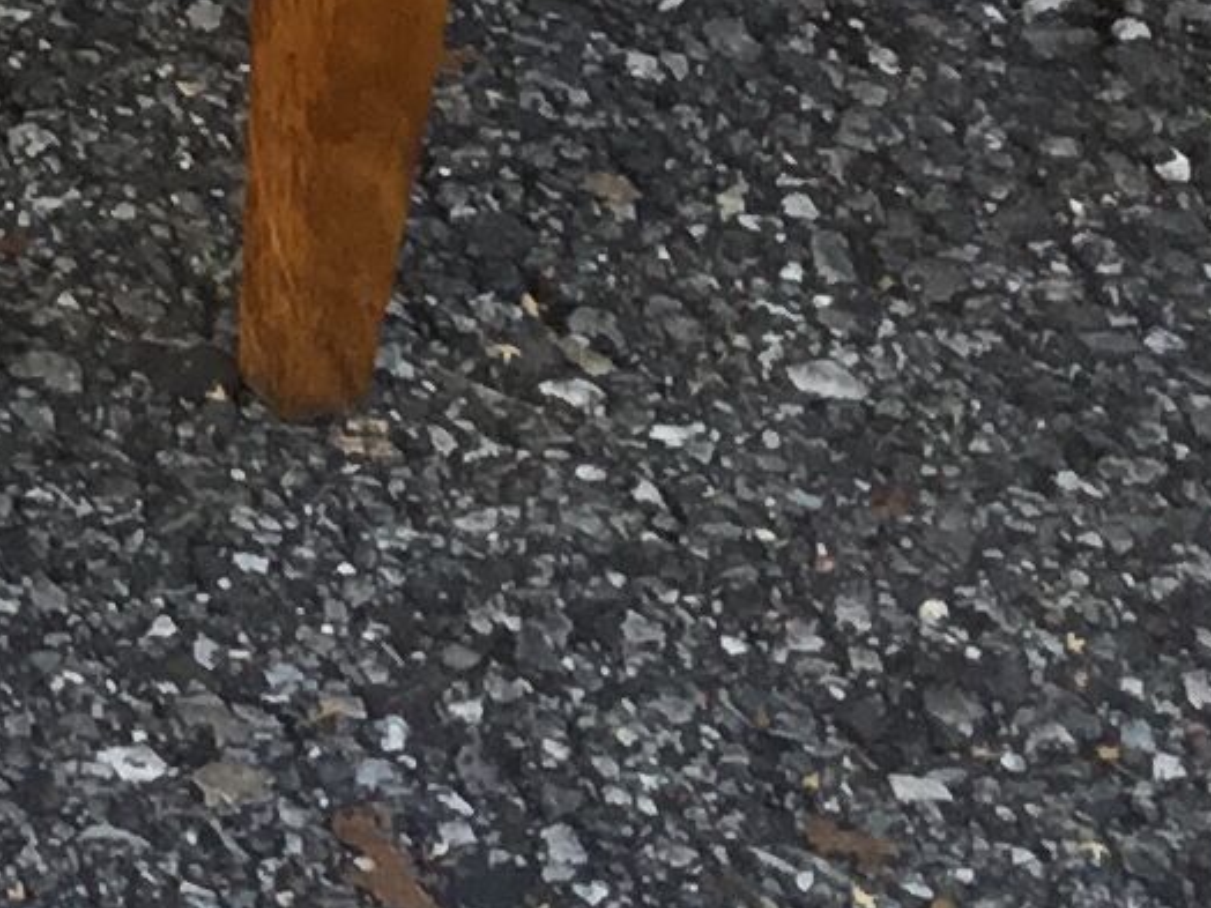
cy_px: -1583
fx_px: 6752
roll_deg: -0.6
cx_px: -1791
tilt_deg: -18.3
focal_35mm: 193
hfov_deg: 9.1
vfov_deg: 7.1
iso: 25
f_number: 2.4
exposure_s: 1/150
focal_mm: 3.3
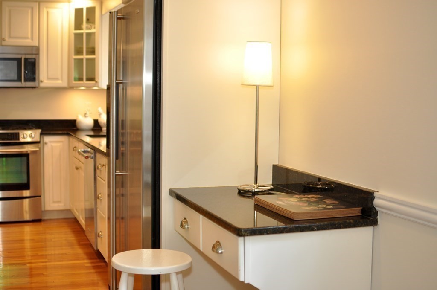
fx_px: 636
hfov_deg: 37.9
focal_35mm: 52
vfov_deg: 25.7
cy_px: 145
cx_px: 218
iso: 400
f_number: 2.5
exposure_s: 1/100
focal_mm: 35
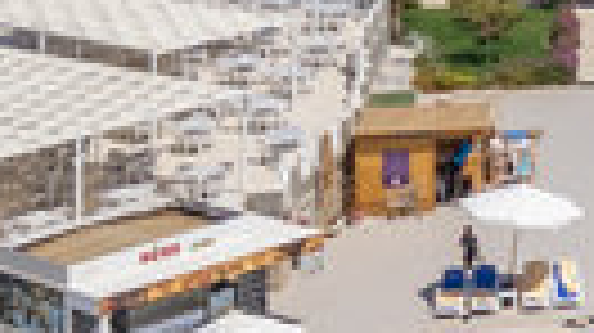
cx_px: 1580
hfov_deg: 10.2
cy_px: 801
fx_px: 2738
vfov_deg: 6.6
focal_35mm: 174
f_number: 2.8
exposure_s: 1/4000
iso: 130
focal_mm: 8.38
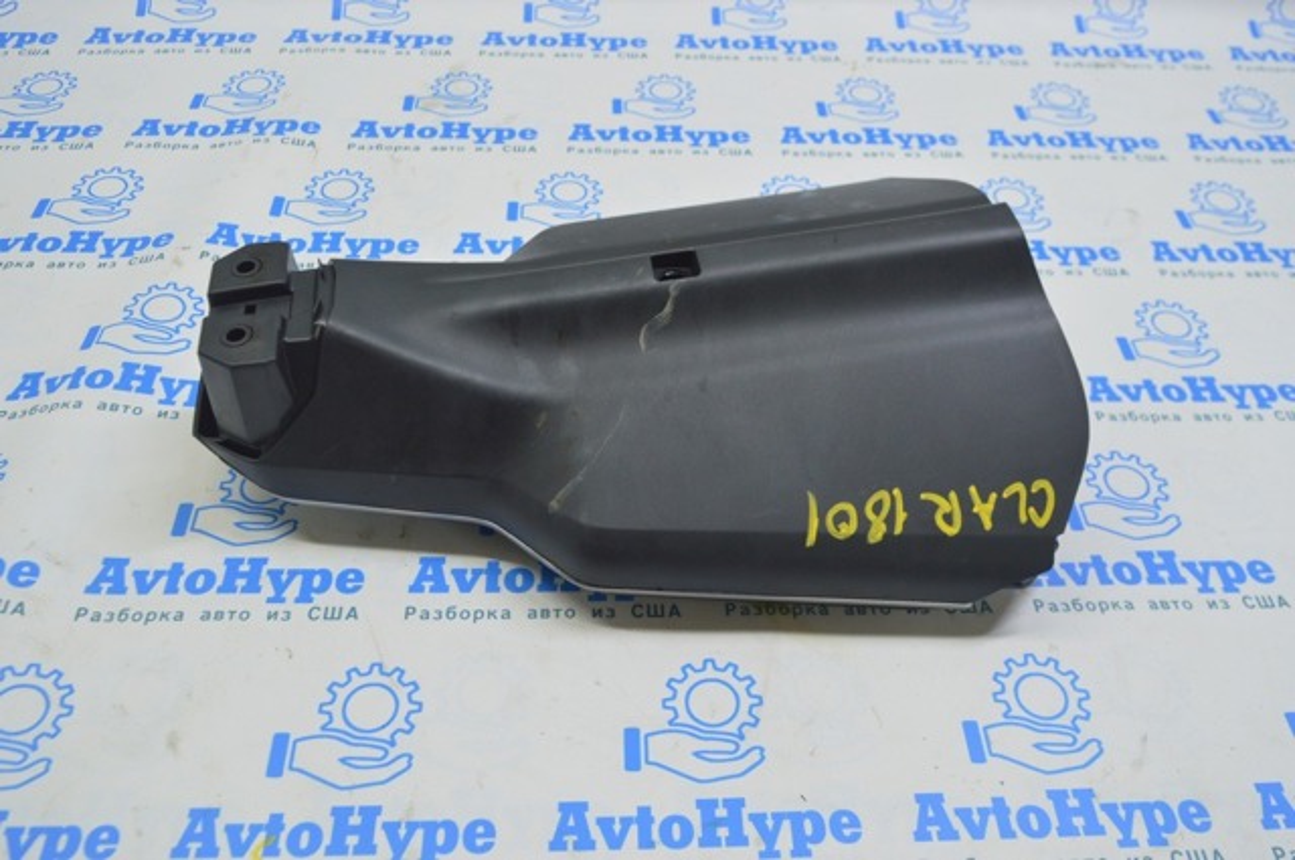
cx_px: 648
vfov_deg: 41.6
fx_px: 1132
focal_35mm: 32
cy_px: 430
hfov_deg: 59.6
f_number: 5.6
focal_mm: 21
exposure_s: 1/25
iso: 400
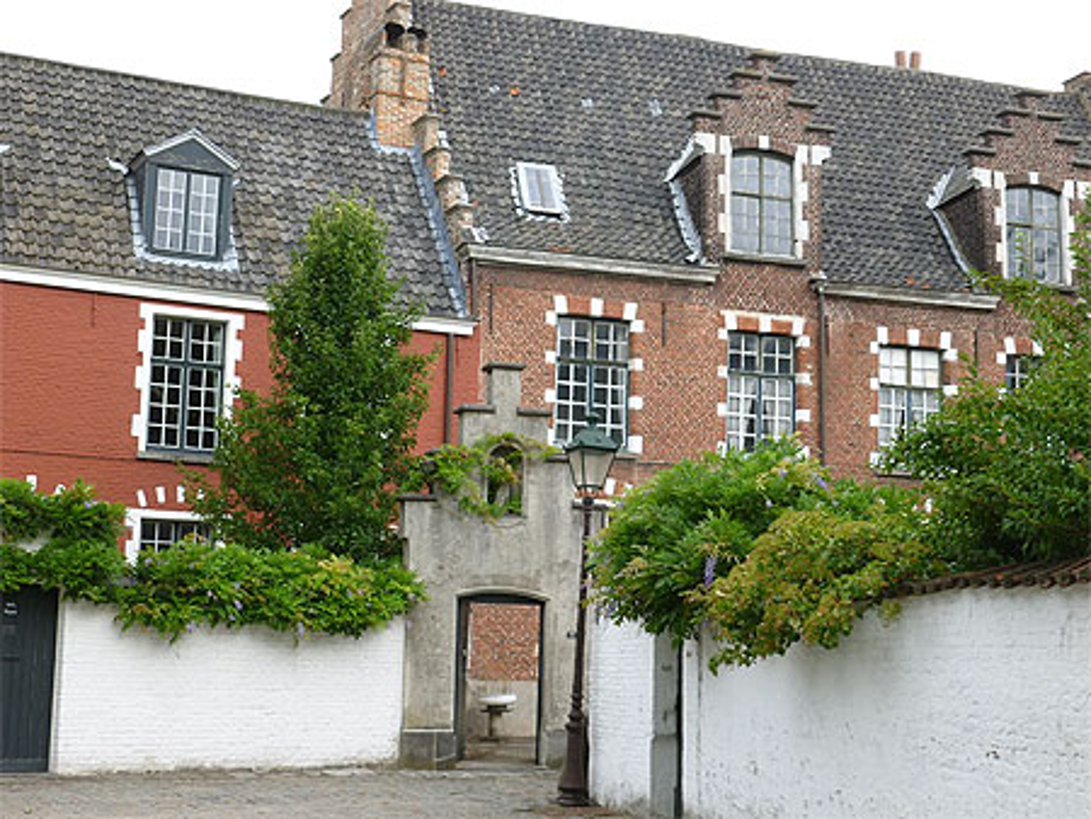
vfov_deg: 27.1
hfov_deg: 35.5
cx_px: 546
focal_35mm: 54
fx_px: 1703
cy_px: 410
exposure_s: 1/100
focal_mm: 9.6
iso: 100
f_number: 4
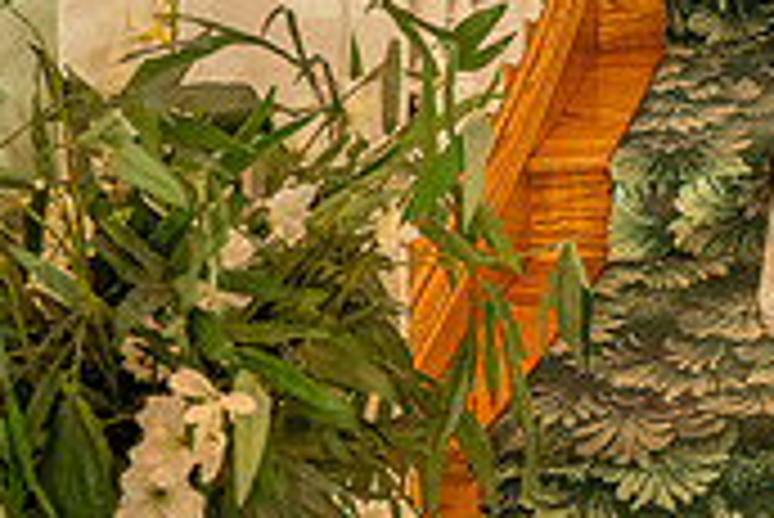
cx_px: 1133
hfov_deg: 20.0
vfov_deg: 14.1
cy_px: -332
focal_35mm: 89
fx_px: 1915
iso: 1000
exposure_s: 1/100
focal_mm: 24
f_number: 2.8
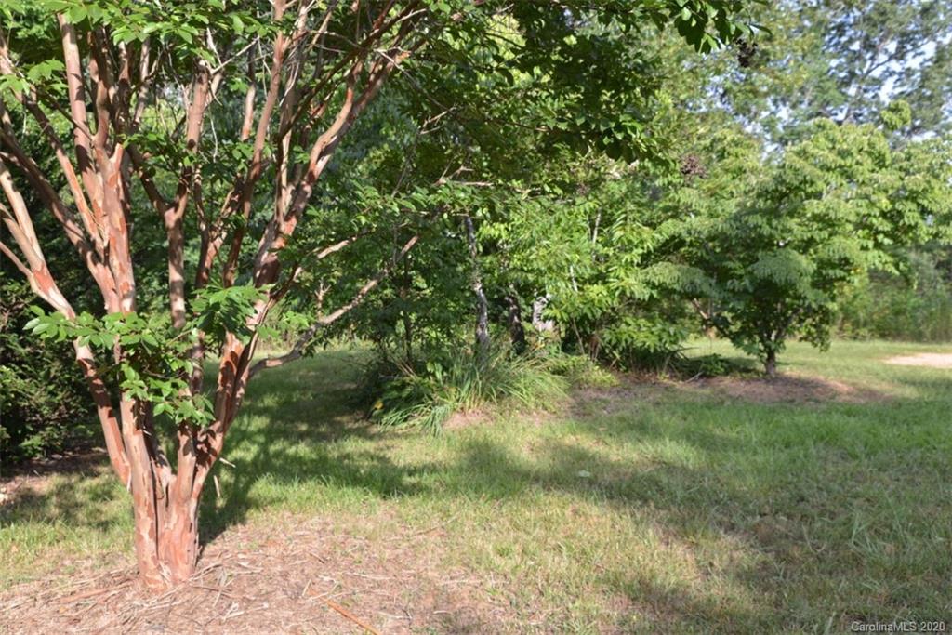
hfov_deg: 50.7
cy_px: 318
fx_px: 1005
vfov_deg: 35.1
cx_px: 476
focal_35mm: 38
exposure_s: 1/160
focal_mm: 38
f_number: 6.3
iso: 200
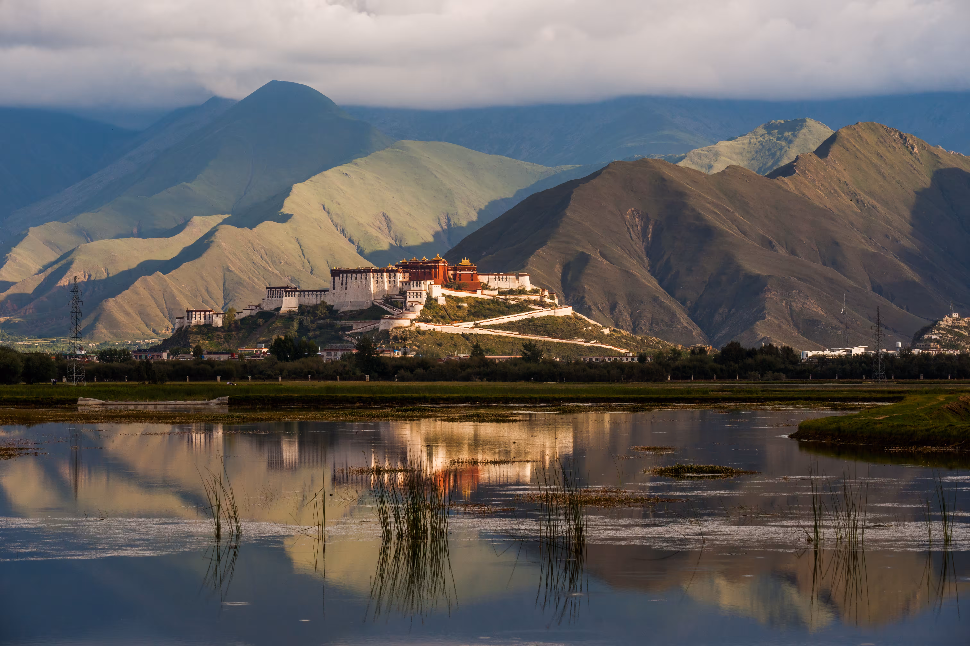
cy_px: 323
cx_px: 485
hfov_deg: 18.6
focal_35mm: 110
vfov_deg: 12.5
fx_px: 2964
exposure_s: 1/250
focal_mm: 110
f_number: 8
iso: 200
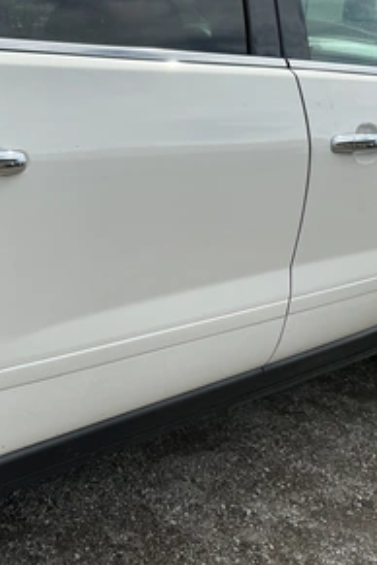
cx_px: 62
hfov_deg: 32.3
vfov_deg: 48.5
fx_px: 628
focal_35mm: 40
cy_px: 282
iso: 25
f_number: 1.8
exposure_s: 1/1412
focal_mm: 3
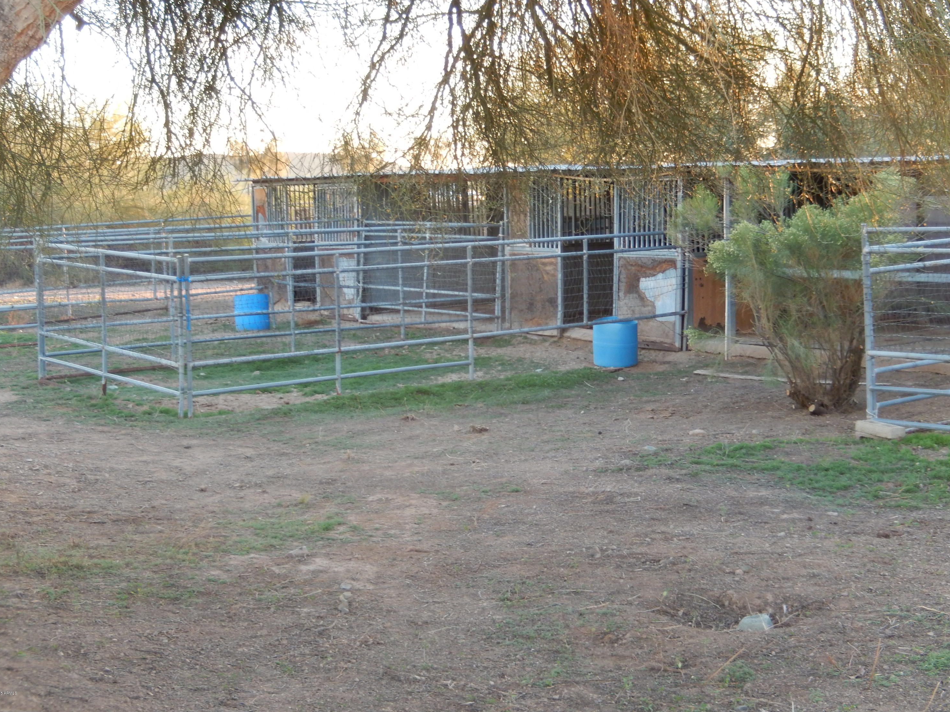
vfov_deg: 24.8
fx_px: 1619
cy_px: 354
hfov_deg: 32.7
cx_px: 475
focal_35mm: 59
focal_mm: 10.4
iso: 140
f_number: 4.6
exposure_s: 1/30
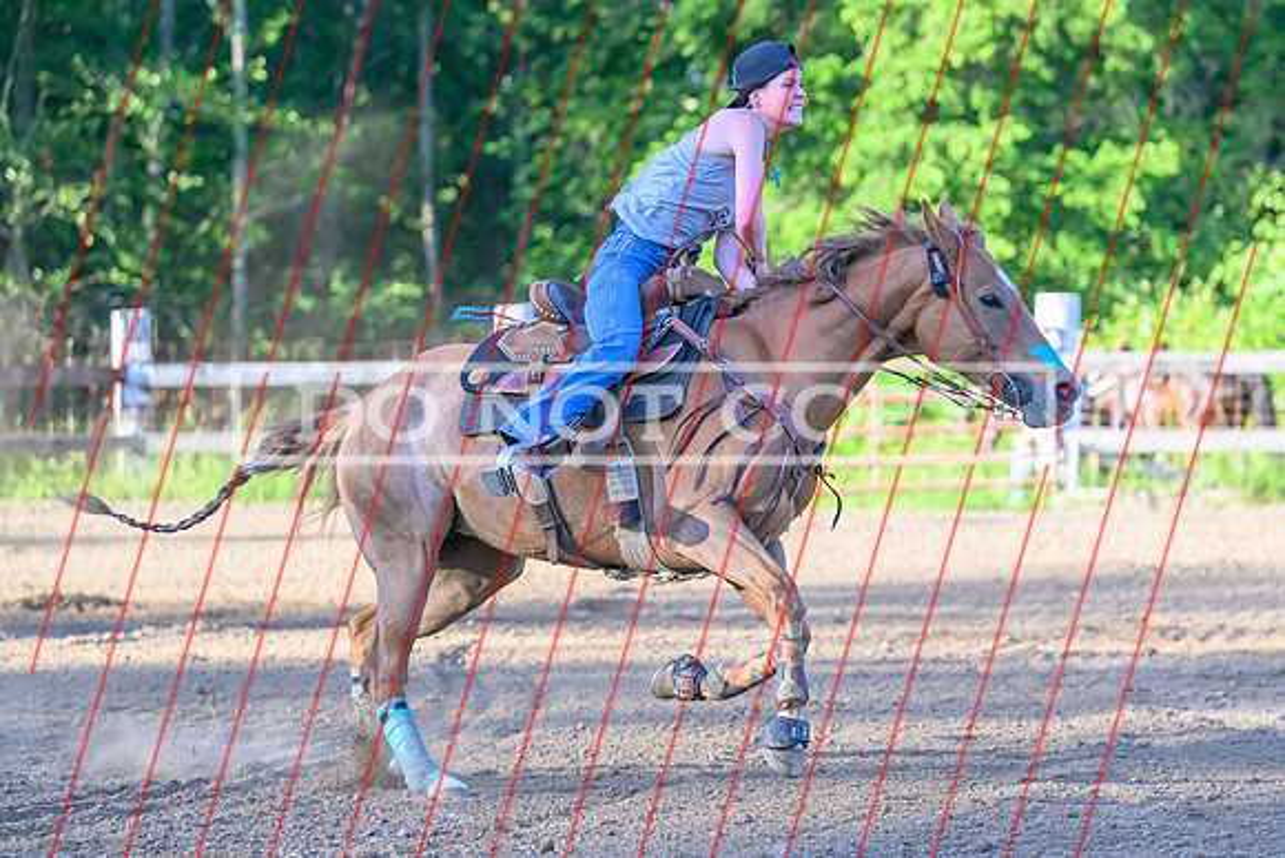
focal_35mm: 149
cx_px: 786
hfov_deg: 13.8
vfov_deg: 9.2
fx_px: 5323
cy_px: 435
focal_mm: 101
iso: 1250
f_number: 2.8
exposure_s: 1/2500
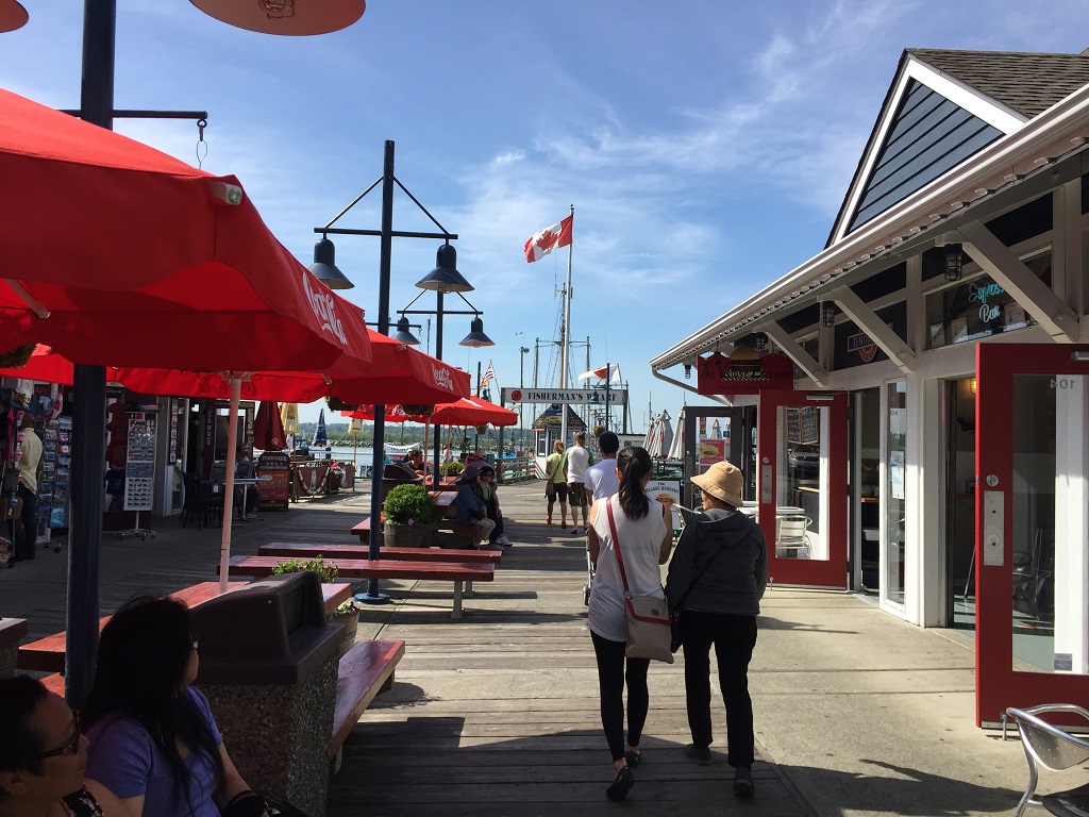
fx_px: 912
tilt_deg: +2.4
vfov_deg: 48.2
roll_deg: -2.3
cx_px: 544
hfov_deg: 61.7
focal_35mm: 29
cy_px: 408
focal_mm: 4.15
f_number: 2.2
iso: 32
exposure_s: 1/1721
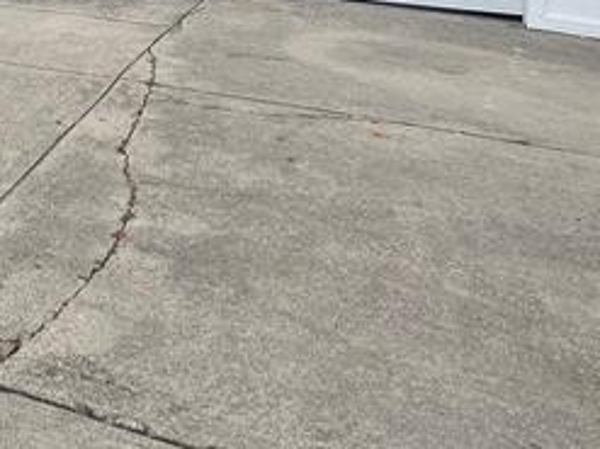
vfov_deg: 23.8
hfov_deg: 31.9
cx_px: -41
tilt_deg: -4.9
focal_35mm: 54
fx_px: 936
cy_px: -131
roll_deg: -1.0
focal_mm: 1.57
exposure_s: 1/809
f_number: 1.8
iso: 32
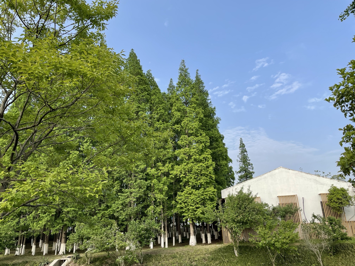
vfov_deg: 53.1
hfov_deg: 67.3
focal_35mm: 26
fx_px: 267
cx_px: 178
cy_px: 133
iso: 32
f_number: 1.6
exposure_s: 1/1416
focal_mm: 4.2
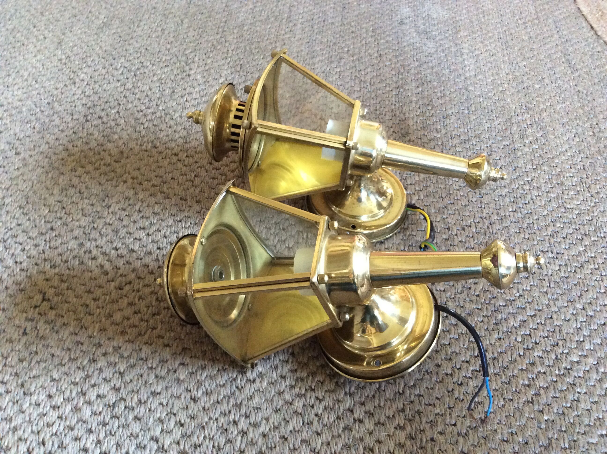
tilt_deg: -51.4
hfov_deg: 56.9
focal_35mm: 32
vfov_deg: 44.1
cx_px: 304
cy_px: 227
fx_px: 560
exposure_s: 1/20
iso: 320
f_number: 2.4
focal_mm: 3.3
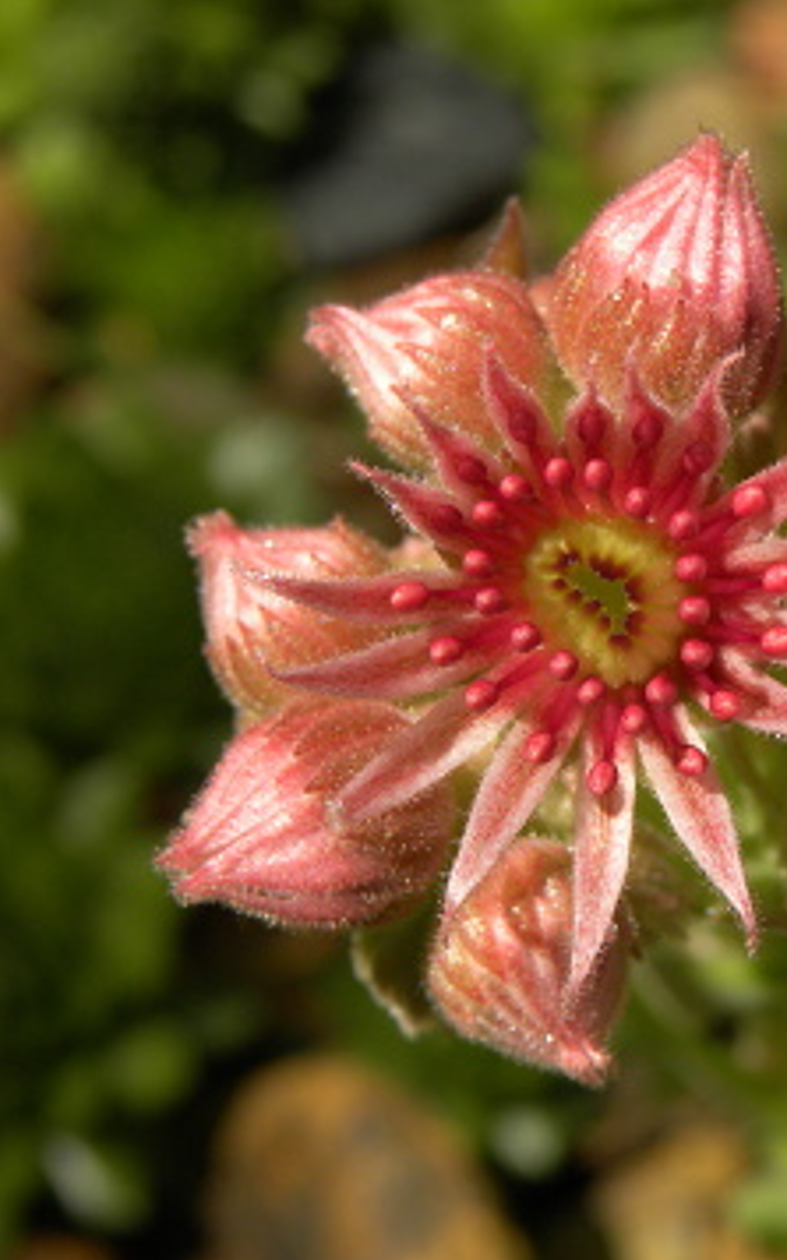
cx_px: 579
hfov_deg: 12.2
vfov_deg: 19.5
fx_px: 3673
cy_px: 628
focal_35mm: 107
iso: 100
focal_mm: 13.4
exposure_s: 1/640
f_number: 5
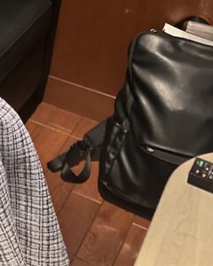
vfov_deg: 22.3
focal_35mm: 80
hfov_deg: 15.1
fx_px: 630
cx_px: -228
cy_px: -42
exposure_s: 1/50
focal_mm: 6.86
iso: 500
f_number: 1.78
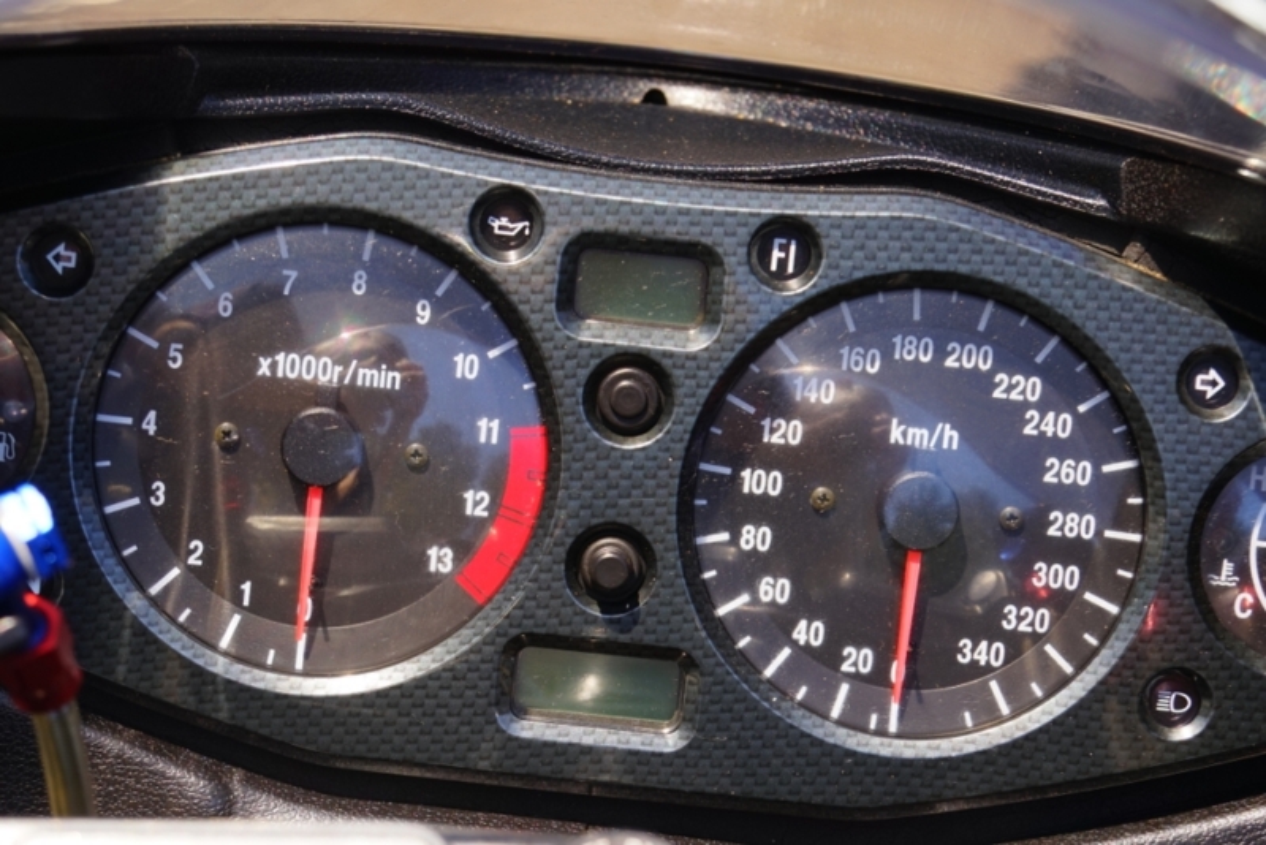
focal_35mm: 96
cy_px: 422
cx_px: 633
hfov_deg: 21.2
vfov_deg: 14.3
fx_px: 3377
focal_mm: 64
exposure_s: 1/100
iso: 100
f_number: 6.3
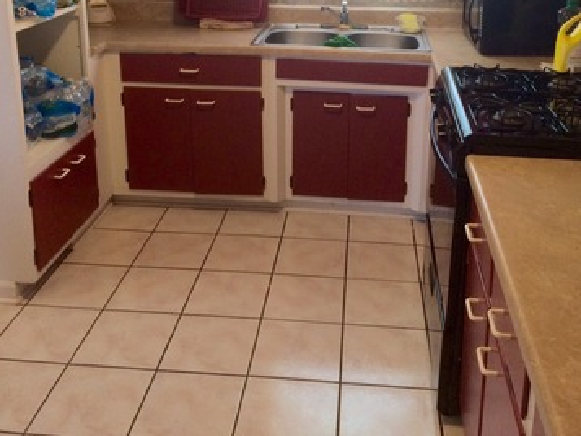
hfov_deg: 47.8
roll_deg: +1.0
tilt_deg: -15.2
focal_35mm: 39
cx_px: 291
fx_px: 655
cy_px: 72
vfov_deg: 35.3
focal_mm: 4.15
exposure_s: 1/30
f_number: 2.2
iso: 50
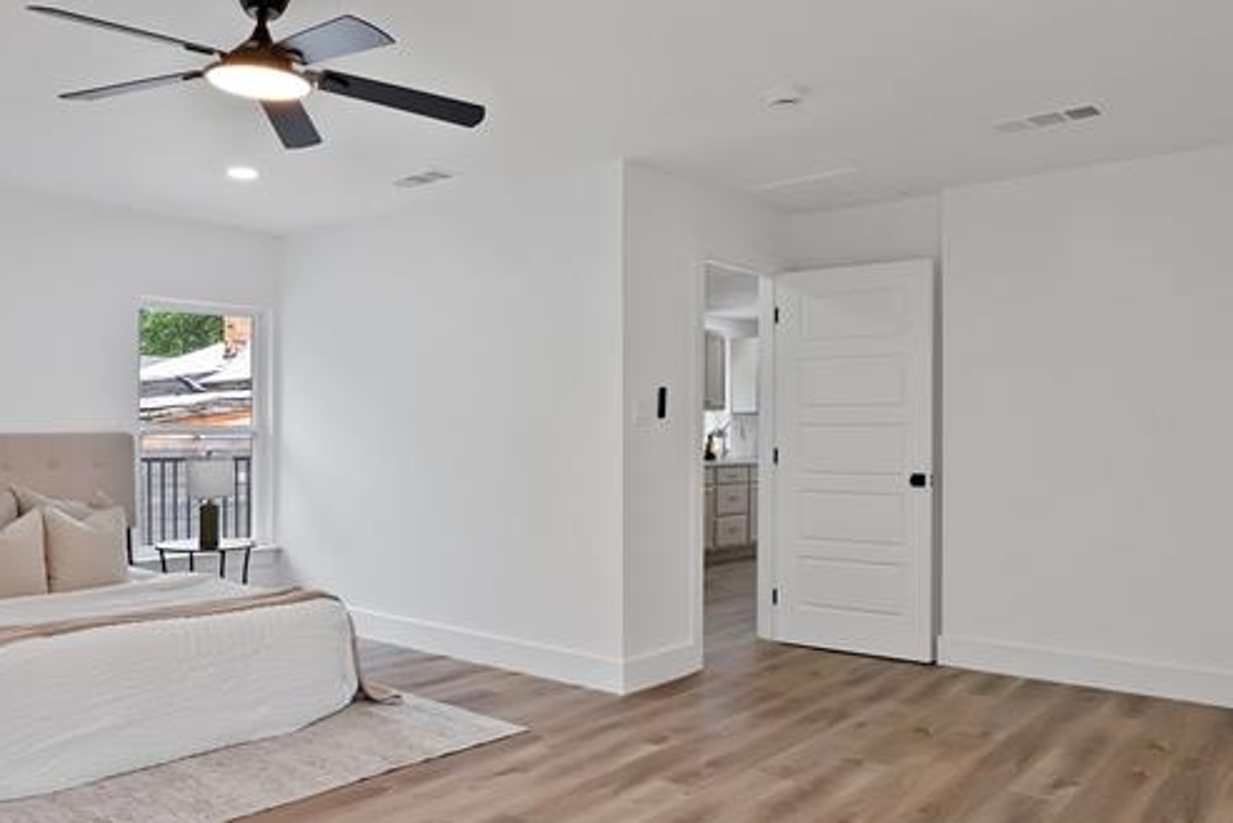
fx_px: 925
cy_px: 430
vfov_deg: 47.9
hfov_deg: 67.1
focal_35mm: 27
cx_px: 533
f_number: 9
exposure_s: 1/6
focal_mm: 13
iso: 640
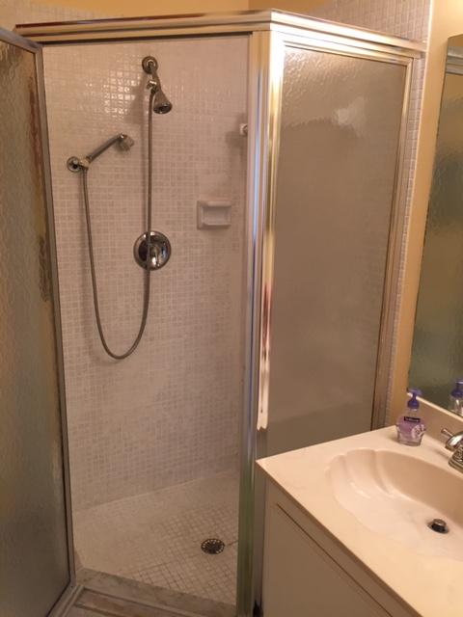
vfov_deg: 61.7
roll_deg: -1.2
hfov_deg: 48.2
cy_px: 308
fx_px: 517
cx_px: 232
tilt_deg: -13.2
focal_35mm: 29
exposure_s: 1/30
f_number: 2.2
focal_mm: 4.15
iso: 40
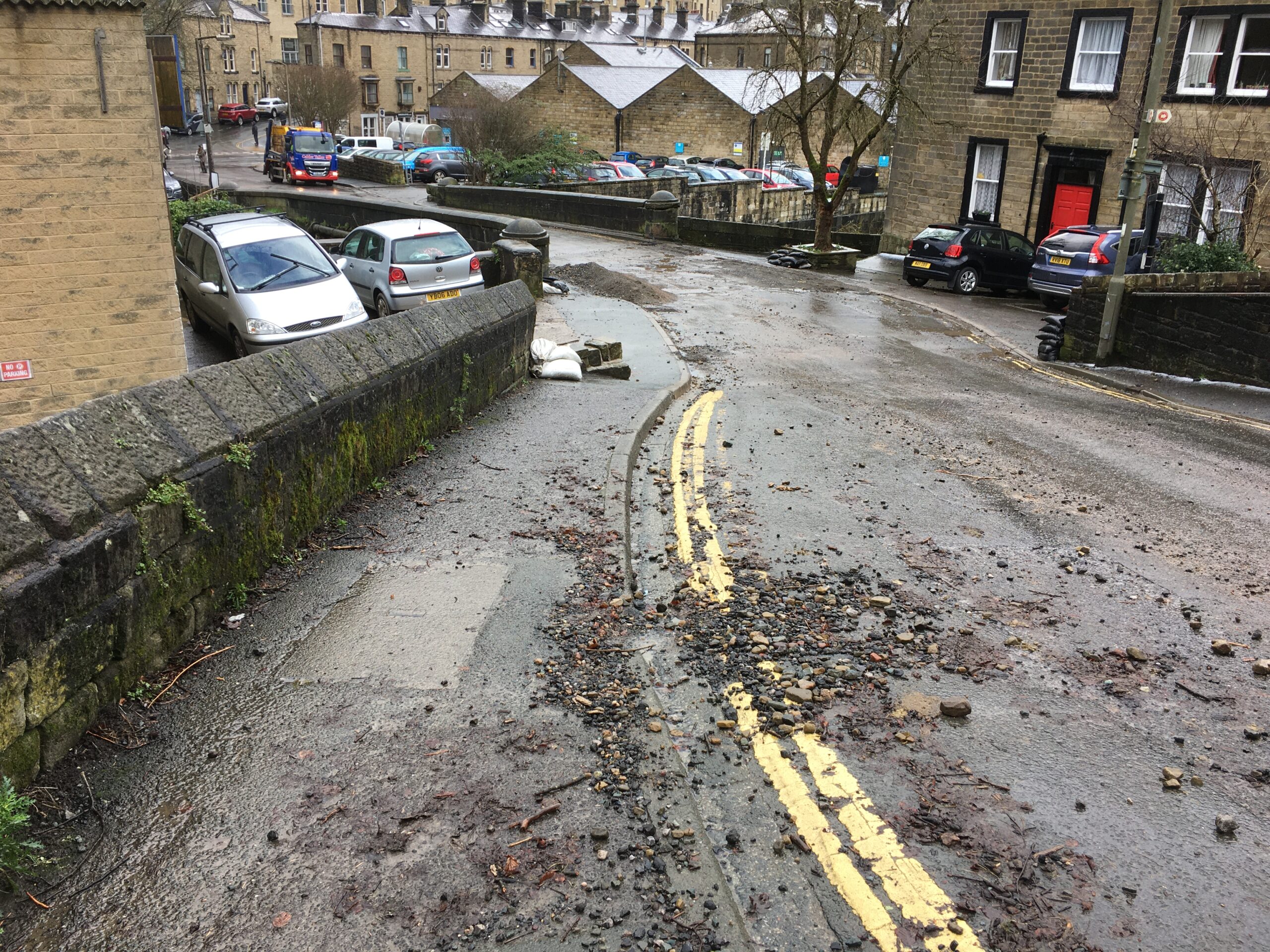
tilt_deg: -19.8
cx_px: 635
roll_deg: -1.5
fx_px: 1064
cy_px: 476
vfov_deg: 48.2
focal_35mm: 29
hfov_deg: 61.7
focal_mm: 4.15
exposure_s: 1/169
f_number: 2.2
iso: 25
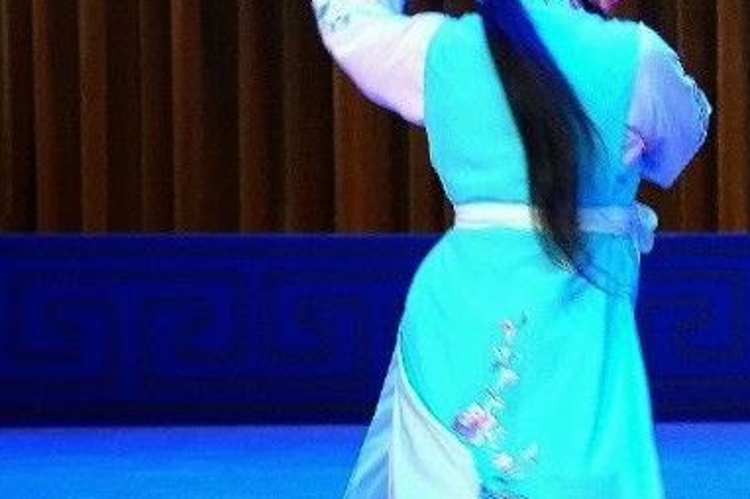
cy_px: 58
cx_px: 1172
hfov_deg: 8.7
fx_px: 4808
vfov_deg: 5.9
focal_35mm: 231
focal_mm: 63
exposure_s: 1/160
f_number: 4.5
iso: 640
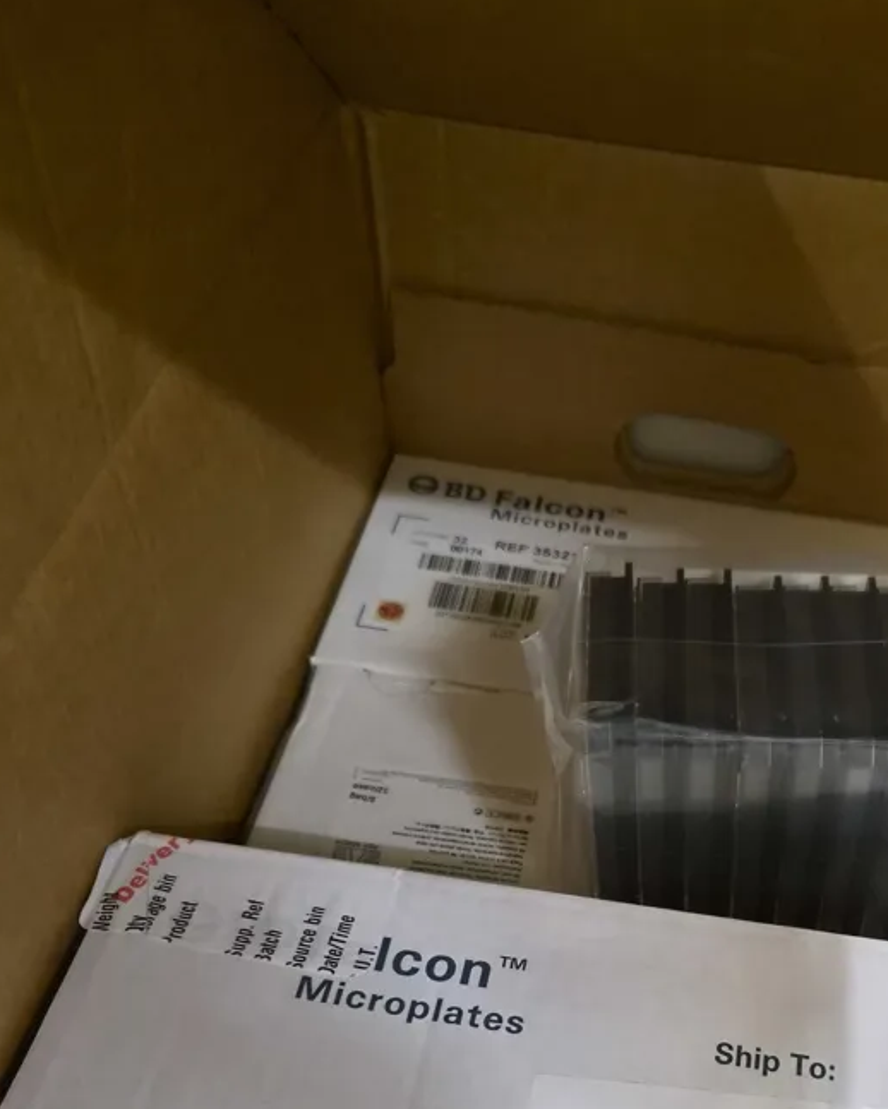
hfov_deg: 39.3
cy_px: 882
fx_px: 1215
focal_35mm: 37
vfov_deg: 46.6
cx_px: 639
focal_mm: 5.4
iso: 2000
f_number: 1.8
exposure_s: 1/100
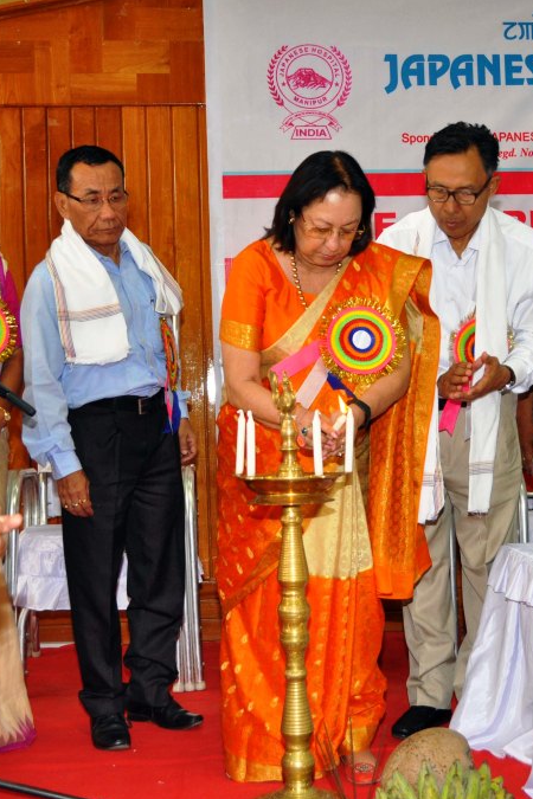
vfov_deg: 39.6
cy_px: 400
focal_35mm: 50
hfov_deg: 26.7
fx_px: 1110
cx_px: 380
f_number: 4
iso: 800
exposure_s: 1/60
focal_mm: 22
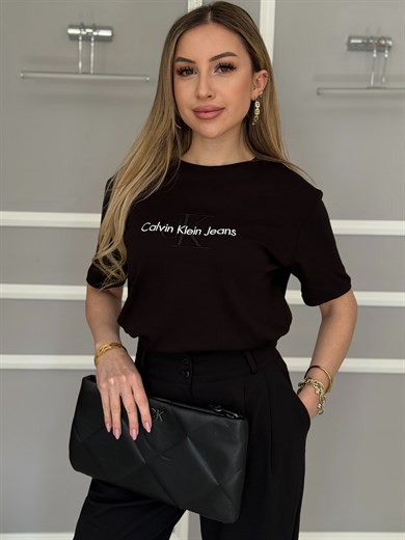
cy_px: 270
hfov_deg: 30.3
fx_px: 749
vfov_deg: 39.7
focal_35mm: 48
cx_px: 202
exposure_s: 1/90
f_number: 1.78
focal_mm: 6.76
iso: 100
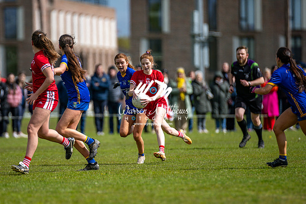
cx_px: 130
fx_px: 3657
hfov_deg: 4.8
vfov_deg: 3.2
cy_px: 115
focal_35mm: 430
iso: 180
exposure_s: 1/6400
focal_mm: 300
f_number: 2.8
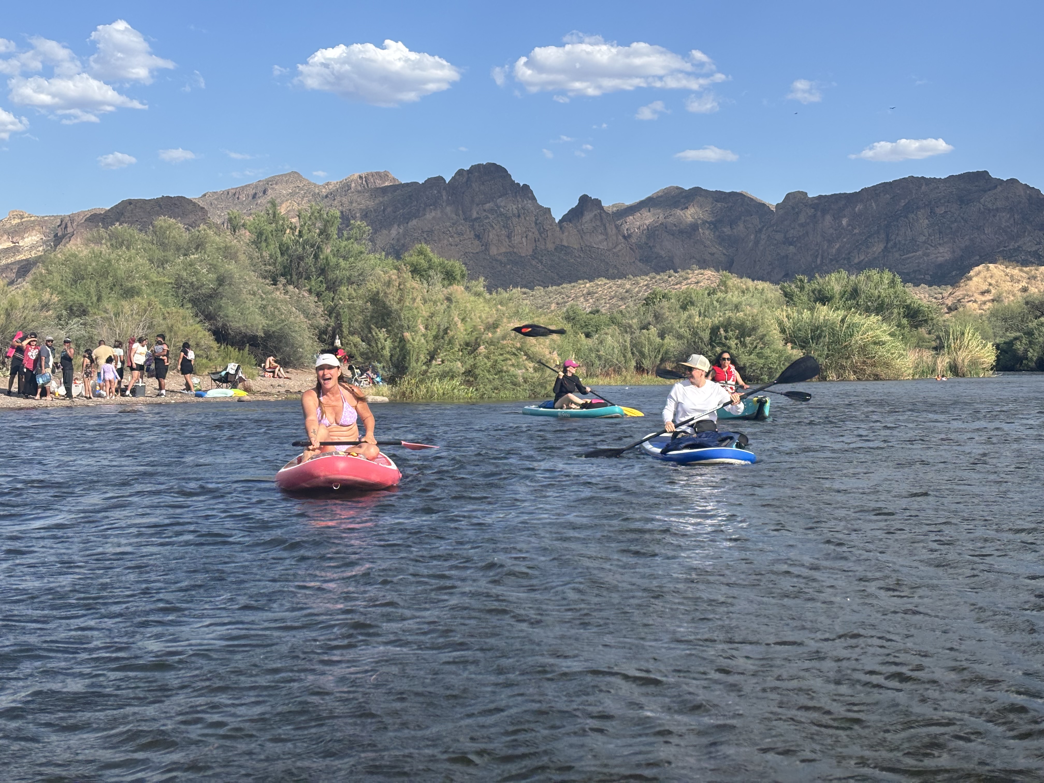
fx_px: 1568
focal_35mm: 52
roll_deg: +0.9
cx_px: 522
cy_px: 392
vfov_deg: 28.0
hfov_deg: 36.8
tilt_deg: +0.1
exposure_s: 1/2451
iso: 40
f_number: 1.6
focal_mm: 5.96
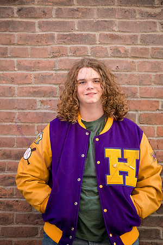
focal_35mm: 105
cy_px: 122
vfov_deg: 19.5
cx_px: 82
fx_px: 713
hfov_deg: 13.0
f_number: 4.5
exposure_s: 1/400
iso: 640
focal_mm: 105
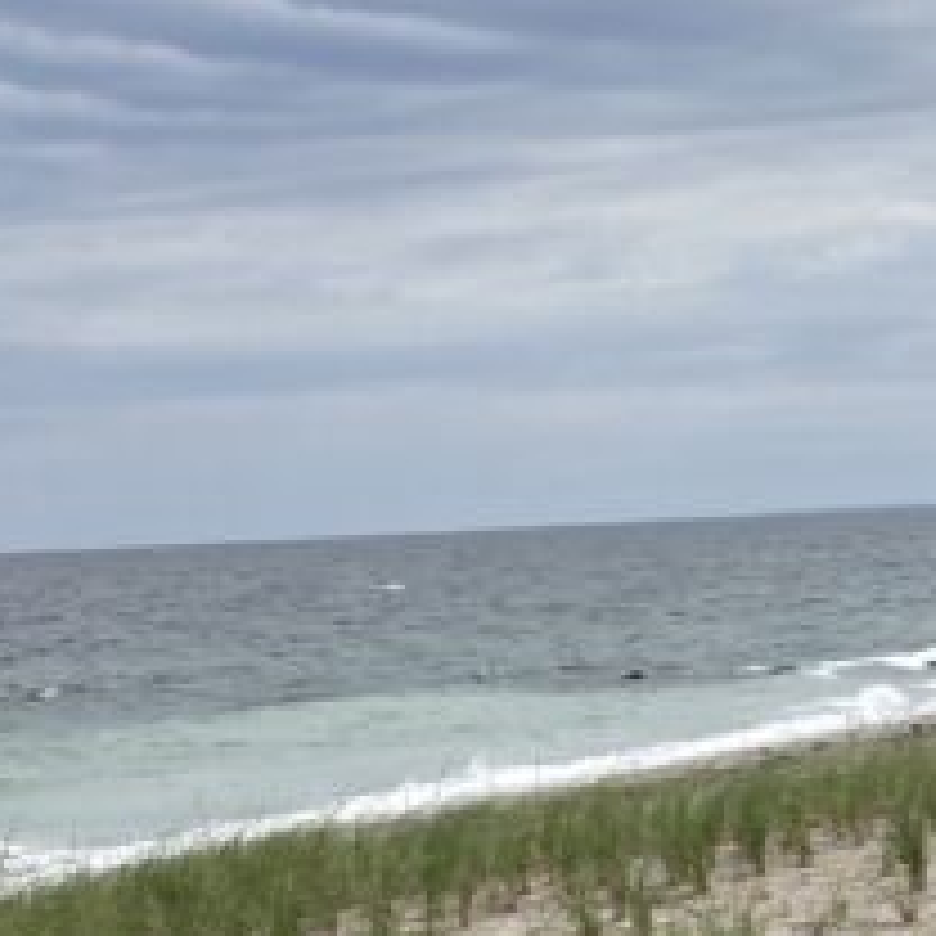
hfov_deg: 12.8
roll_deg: +3.0
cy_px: 999
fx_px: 3732
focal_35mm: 122
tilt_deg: -8.7
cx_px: 1773
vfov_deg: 14.0
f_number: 1.8
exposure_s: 1/3247
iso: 20
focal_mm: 3.99
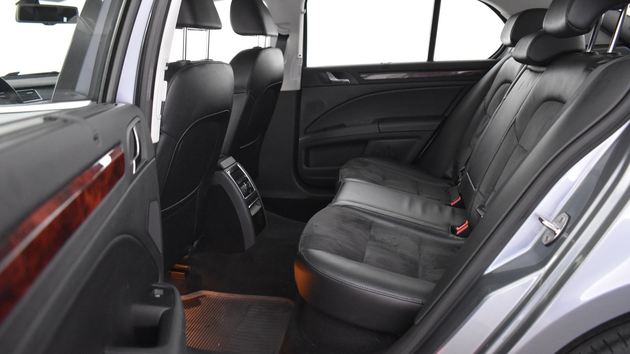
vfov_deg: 40.2
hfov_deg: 66.1
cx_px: 311
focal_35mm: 29
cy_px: 160
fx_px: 484
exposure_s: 1/15
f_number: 3.5
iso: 3200
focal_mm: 18
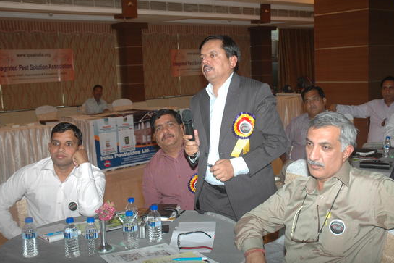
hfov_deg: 44.0
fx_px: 487
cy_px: 134
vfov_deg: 30.1
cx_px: 213
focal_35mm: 45
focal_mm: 27
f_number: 4.5
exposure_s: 1/60
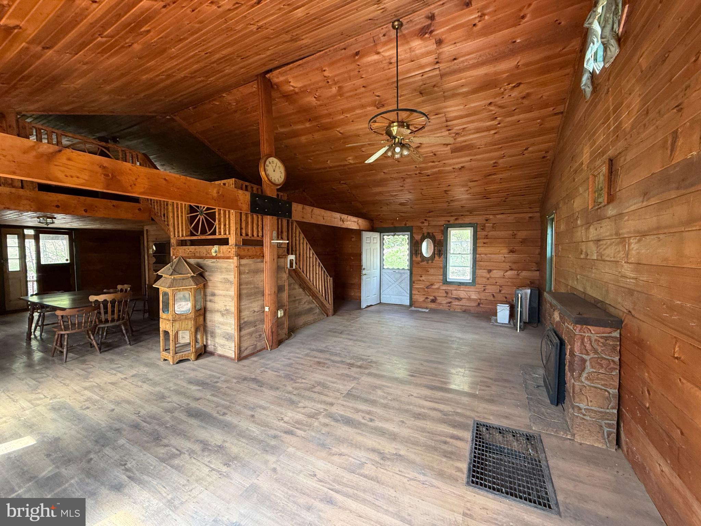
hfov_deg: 102.1
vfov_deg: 85.7
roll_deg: +0.1
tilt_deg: -2.2
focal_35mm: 14
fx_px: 284
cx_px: 350
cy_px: 263
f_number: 2.2
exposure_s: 1/99
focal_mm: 2.22
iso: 250
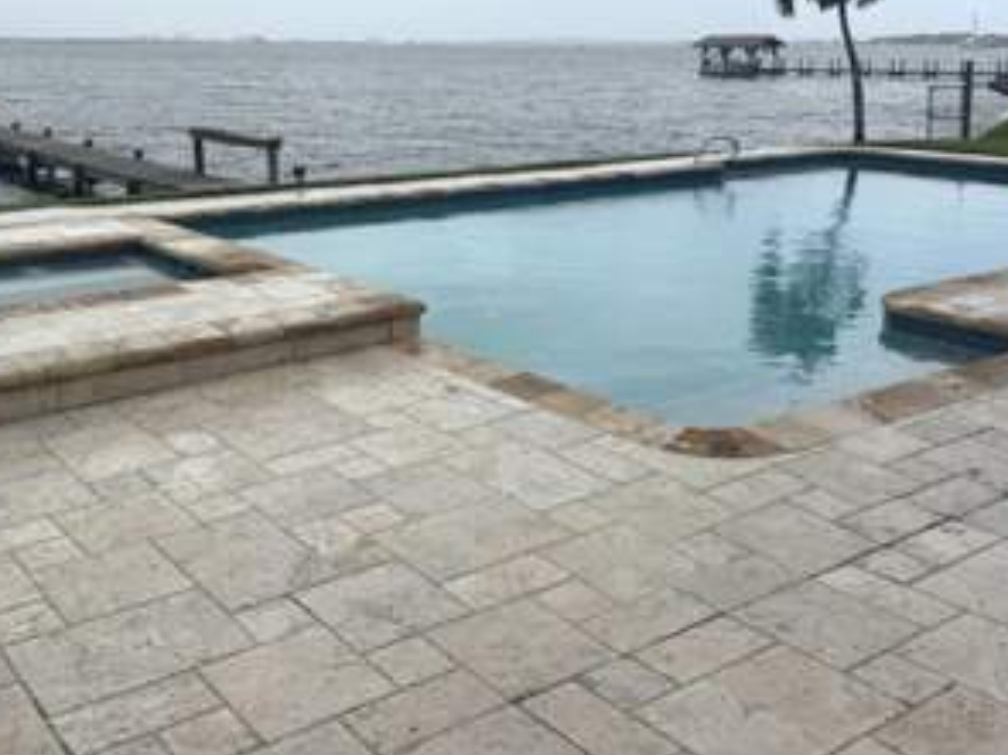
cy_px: 220
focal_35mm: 39
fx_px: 1135
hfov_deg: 47.5
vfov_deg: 36.2
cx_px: 393
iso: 80
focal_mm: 6.76
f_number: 1.78
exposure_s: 1/6410
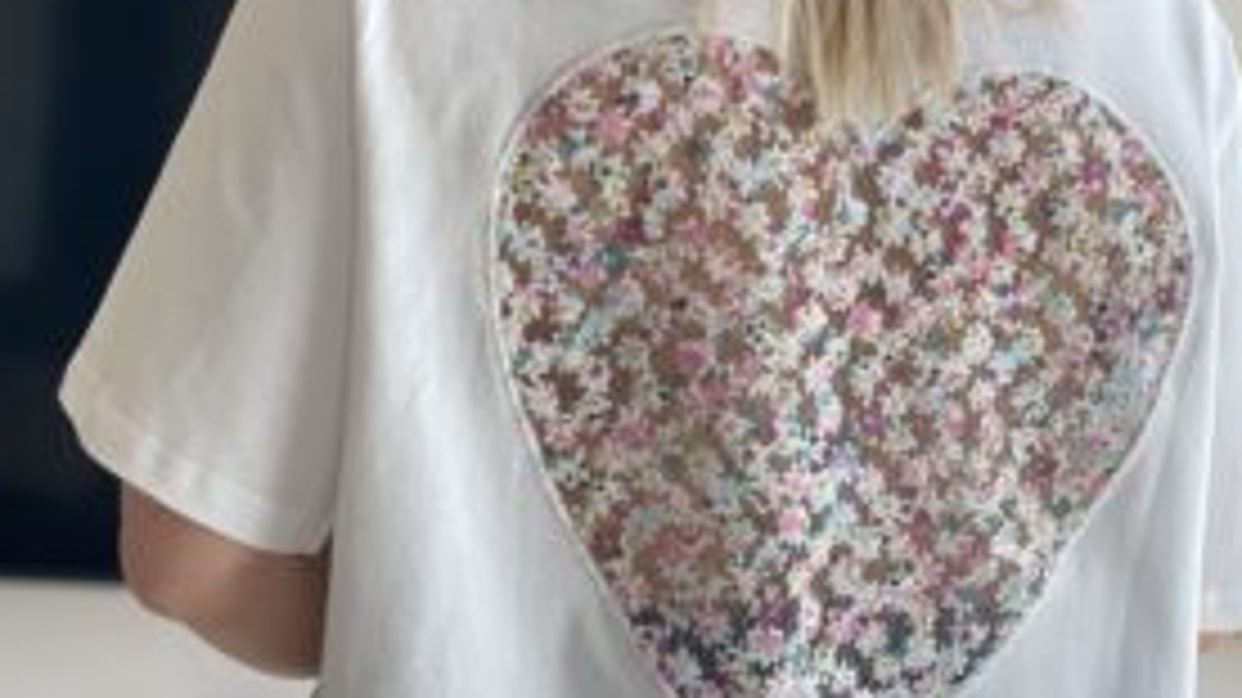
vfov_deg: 14.7
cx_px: 612
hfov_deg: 25.9
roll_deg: -0.2
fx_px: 2699
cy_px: 185
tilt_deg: -1.1
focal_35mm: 82
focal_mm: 6
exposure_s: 1/122
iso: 64
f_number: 2
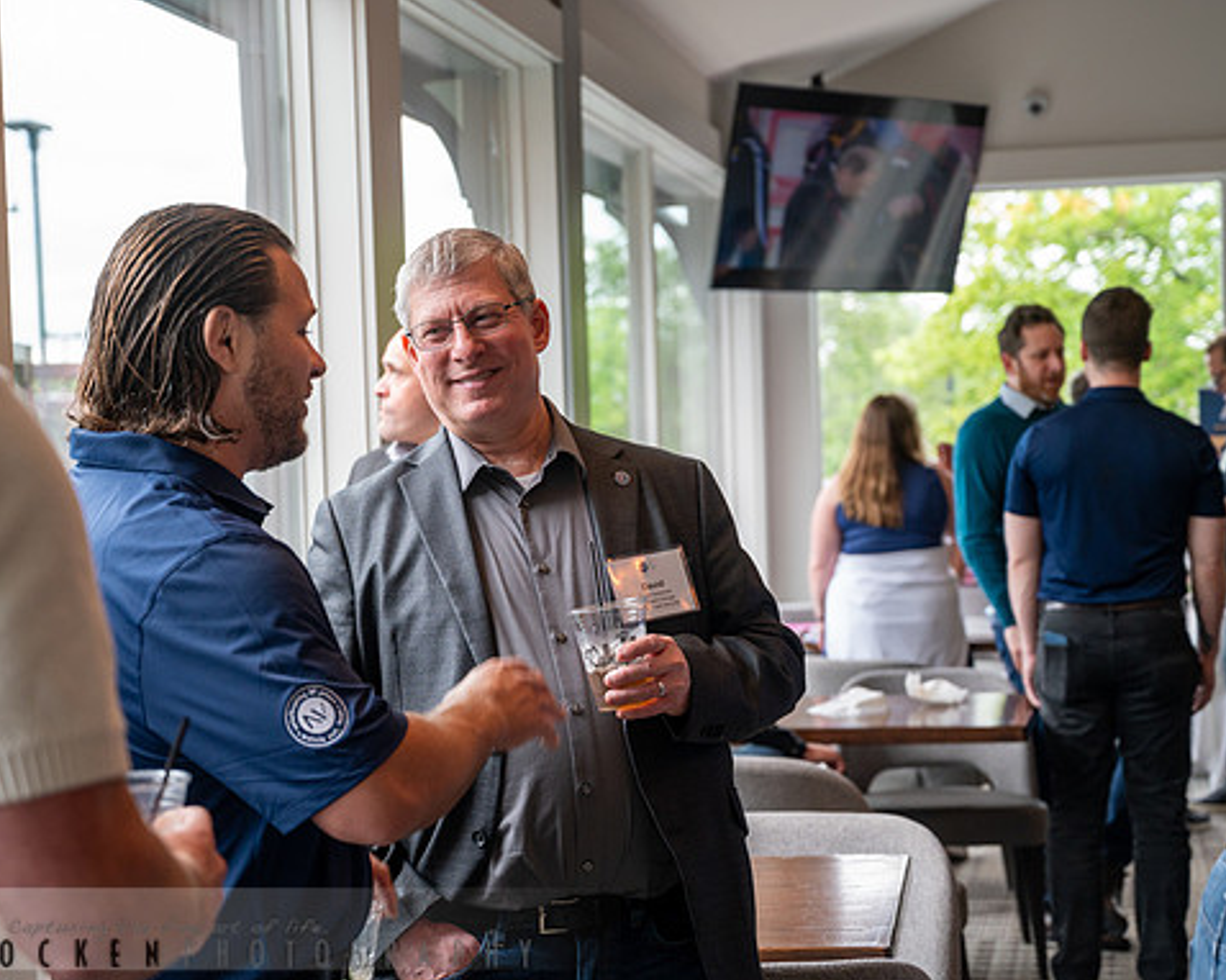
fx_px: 2394
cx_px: 621
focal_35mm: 66
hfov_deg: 28.7
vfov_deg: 23.1
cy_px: 493
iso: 640
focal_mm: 58
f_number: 4
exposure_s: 1/125
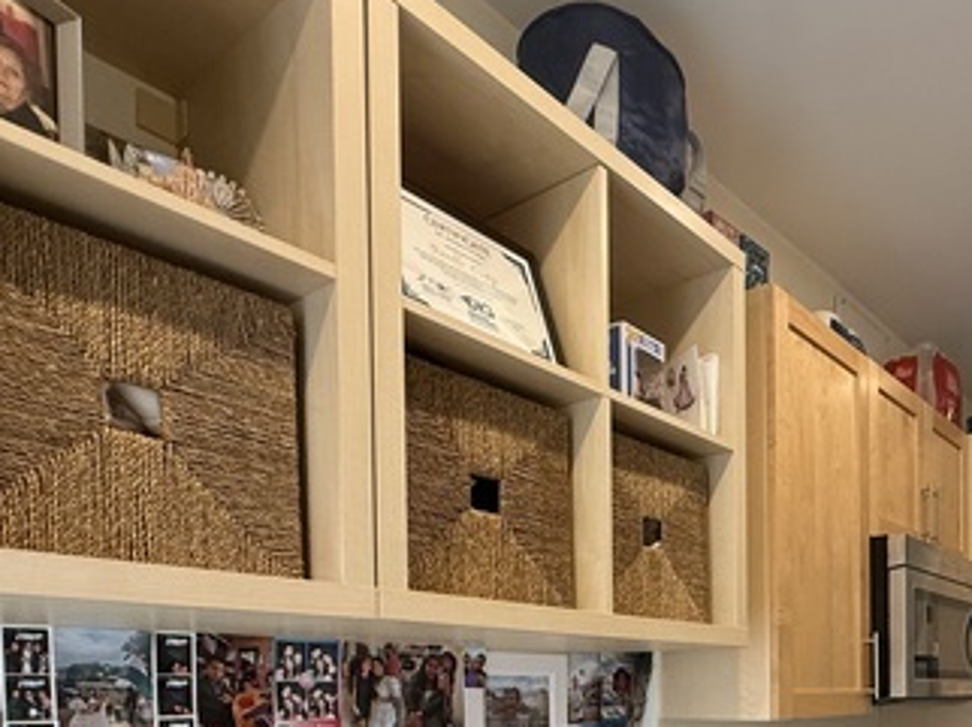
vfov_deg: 42.3
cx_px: 765
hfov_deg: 57.5
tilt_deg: -1.0
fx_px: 814
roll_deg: +0.6
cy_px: 712
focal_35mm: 29
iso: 320
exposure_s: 1/60
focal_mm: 2.22
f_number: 2.2
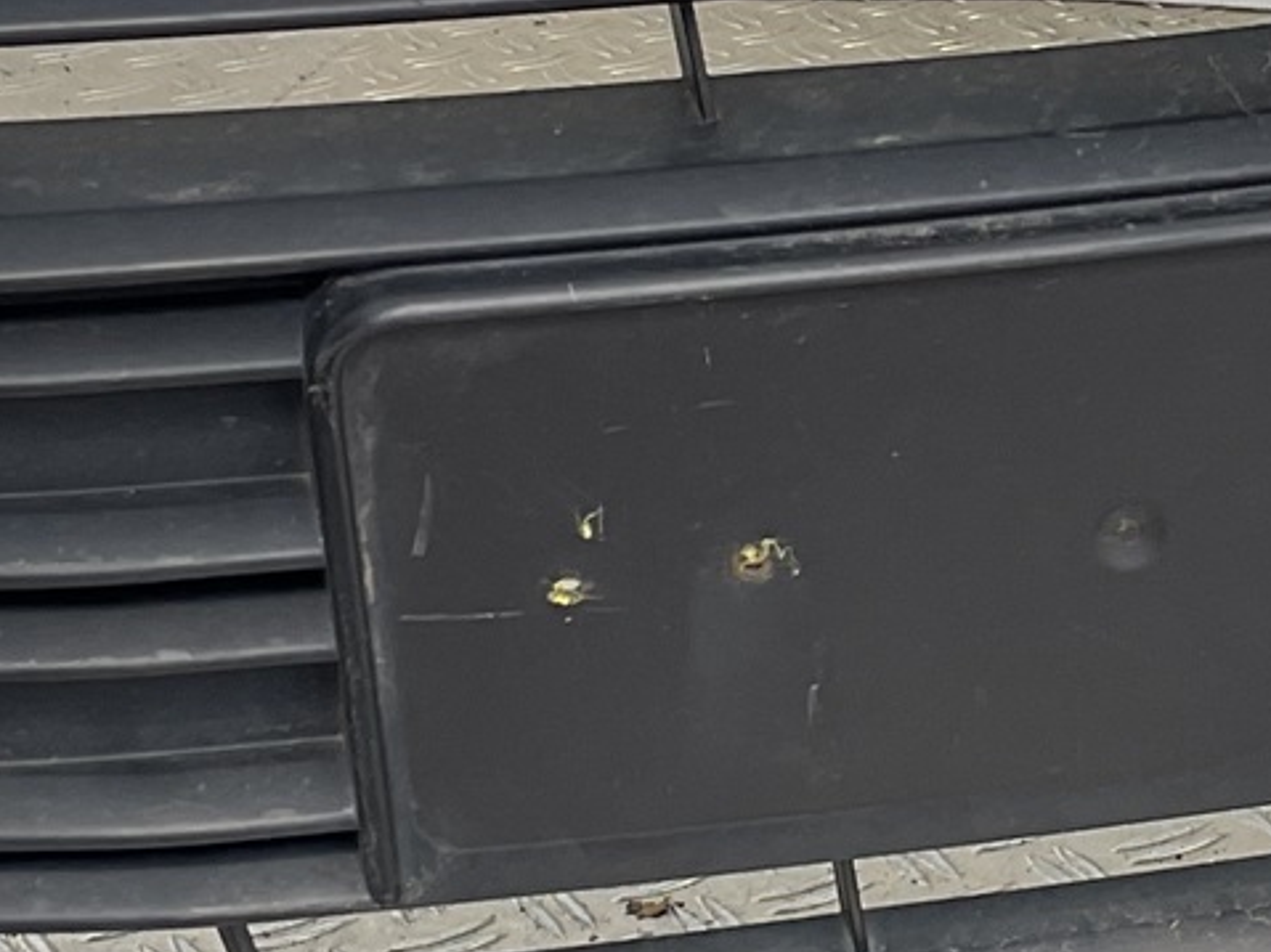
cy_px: 297
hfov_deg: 15.8
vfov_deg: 12.1
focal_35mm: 122
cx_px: 1268
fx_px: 4478
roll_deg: +1.8
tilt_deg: -22.4
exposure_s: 1/103
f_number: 1.8
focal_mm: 3
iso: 16
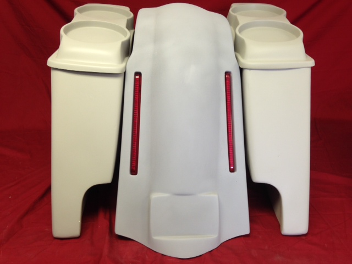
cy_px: 132
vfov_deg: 42.9
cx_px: 176
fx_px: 336
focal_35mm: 33
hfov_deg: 55.4
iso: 50
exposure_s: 1/20
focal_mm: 4.12
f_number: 2.4
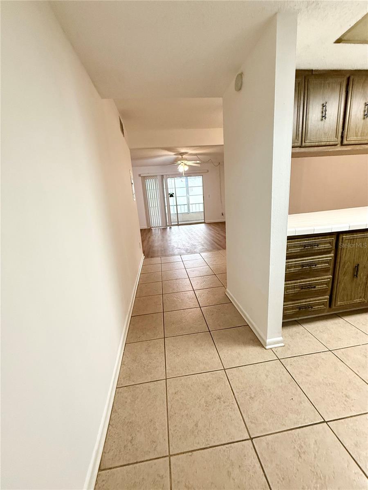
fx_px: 198
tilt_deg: -13.8
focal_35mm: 14
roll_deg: +3.9
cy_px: 245
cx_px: 184
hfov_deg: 85.7
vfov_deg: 102.1
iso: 320
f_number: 2.2
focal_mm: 2.22
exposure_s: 1/120
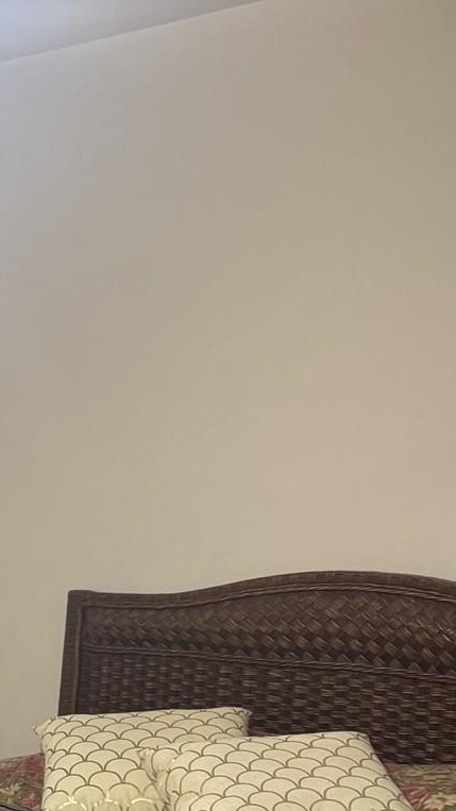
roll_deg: +0.0
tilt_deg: -10.3
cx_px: -422
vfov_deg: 25.3
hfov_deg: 13.4
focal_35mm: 79
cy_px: 849
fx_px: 1699
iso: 125
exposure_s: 1/60
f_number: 1.78
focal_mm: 6.76
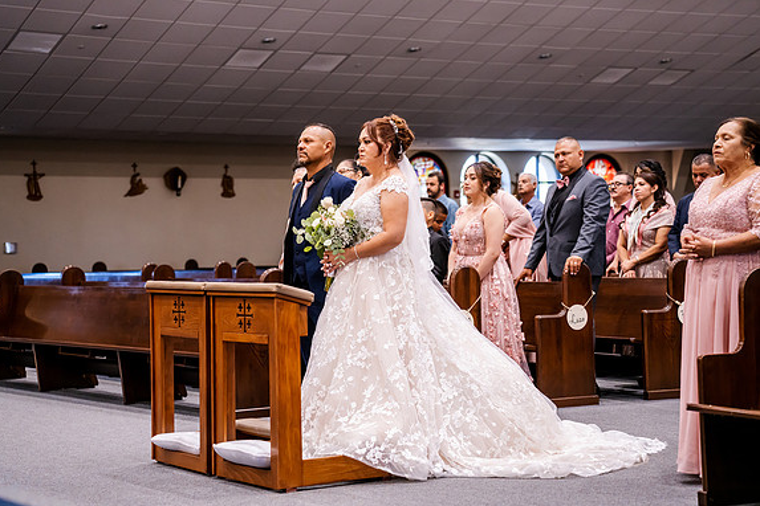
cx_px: 377
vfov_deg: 17.9
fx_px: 1604
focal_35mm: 76
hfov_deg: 26.7
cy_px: 255
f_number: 3.5
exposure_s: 1/250
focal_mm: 75
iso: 2500
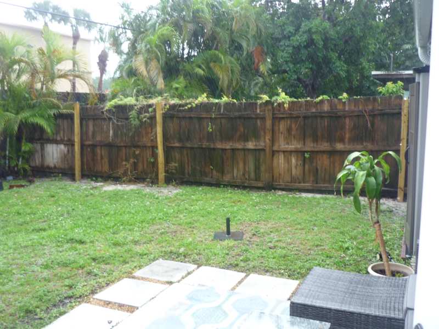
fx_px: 419
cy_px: 164
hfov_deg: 55.4
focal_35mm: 33
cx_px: 220
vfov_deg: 42.9
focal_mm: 5.5
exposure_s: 1/30
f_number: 2.8
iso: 160
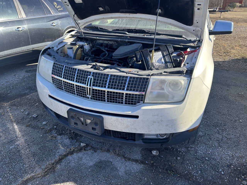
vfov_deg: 53.1
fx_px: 186
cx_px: 124
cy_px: 92
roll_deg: -4.4
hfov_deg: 67.3
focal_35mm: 26
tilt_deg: -25.1
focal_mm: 5.7
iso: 50
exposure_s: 1/1183
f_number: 1.5
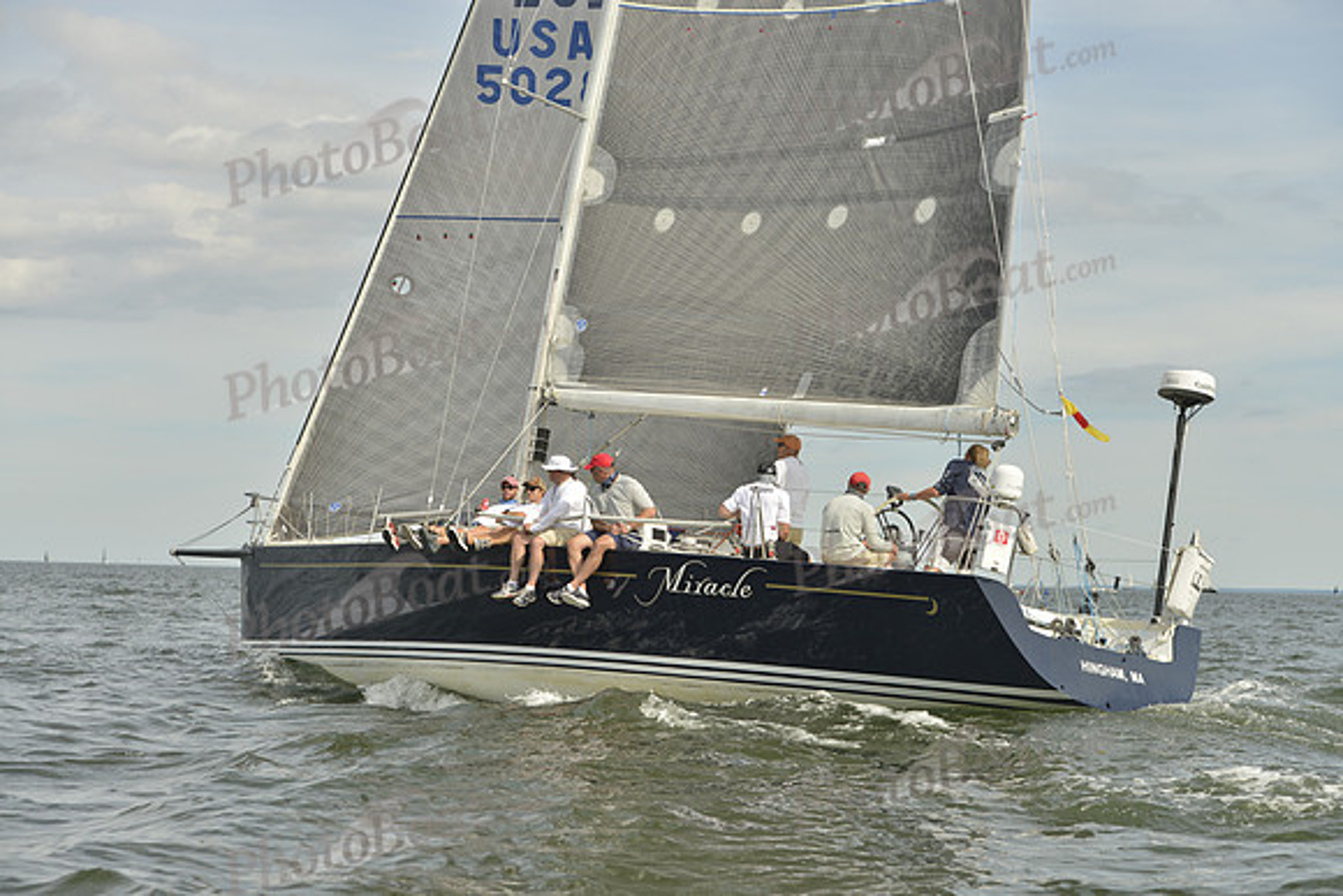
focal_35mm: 70
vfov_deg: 19.5
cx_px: 672
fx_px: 2612
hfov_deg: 28.8
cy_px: 448
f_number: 6.3
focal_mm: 70
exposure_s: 1/1000
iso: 200
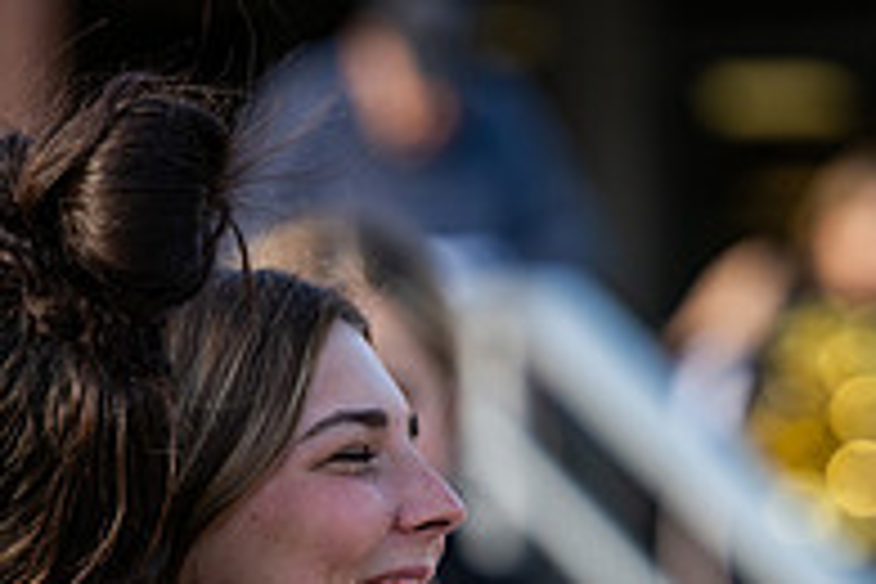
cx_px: 391
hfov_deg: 5.1
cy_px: 833
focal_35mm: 401
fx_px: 9757
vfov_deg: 3.4
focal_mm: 135
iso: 250
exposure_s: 1/800
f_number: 3.2
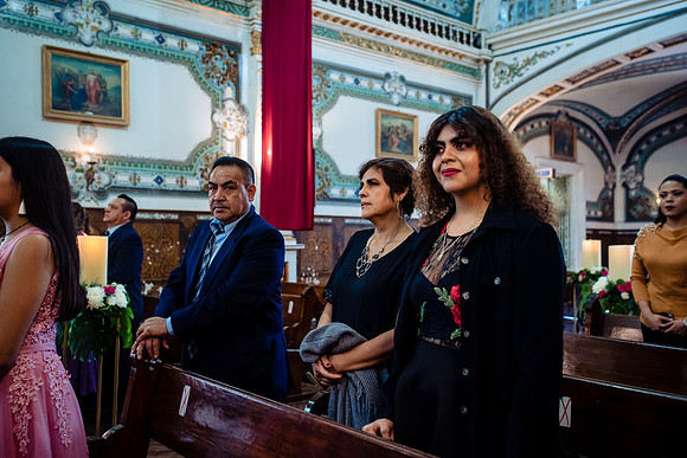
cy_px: 229
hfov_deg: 54.4
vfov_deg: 37.9
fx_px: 668
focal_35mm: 35
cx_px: 344
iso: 2000
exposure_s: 1/100
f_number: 3.5
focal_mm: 35
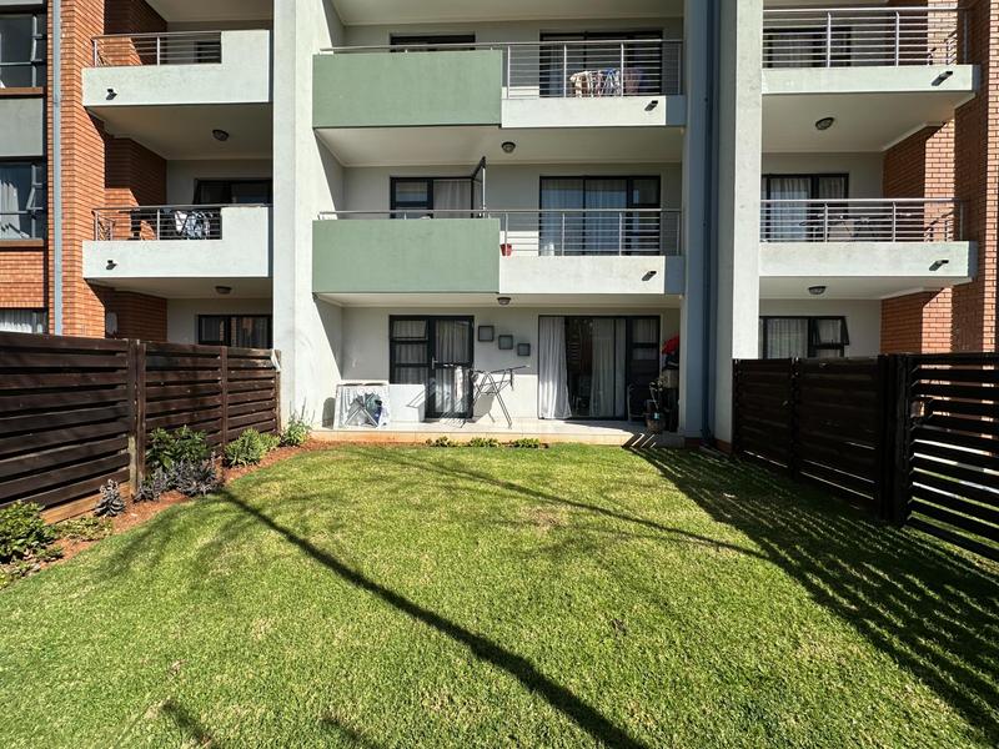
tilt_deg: +0.3
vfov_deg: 85.7
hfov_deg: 102.1
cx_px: 500
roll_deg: -0.5
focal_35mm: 14
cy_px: 374
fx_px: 404
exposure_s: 1/2053
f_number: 2.2
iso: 40
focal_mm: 2.22
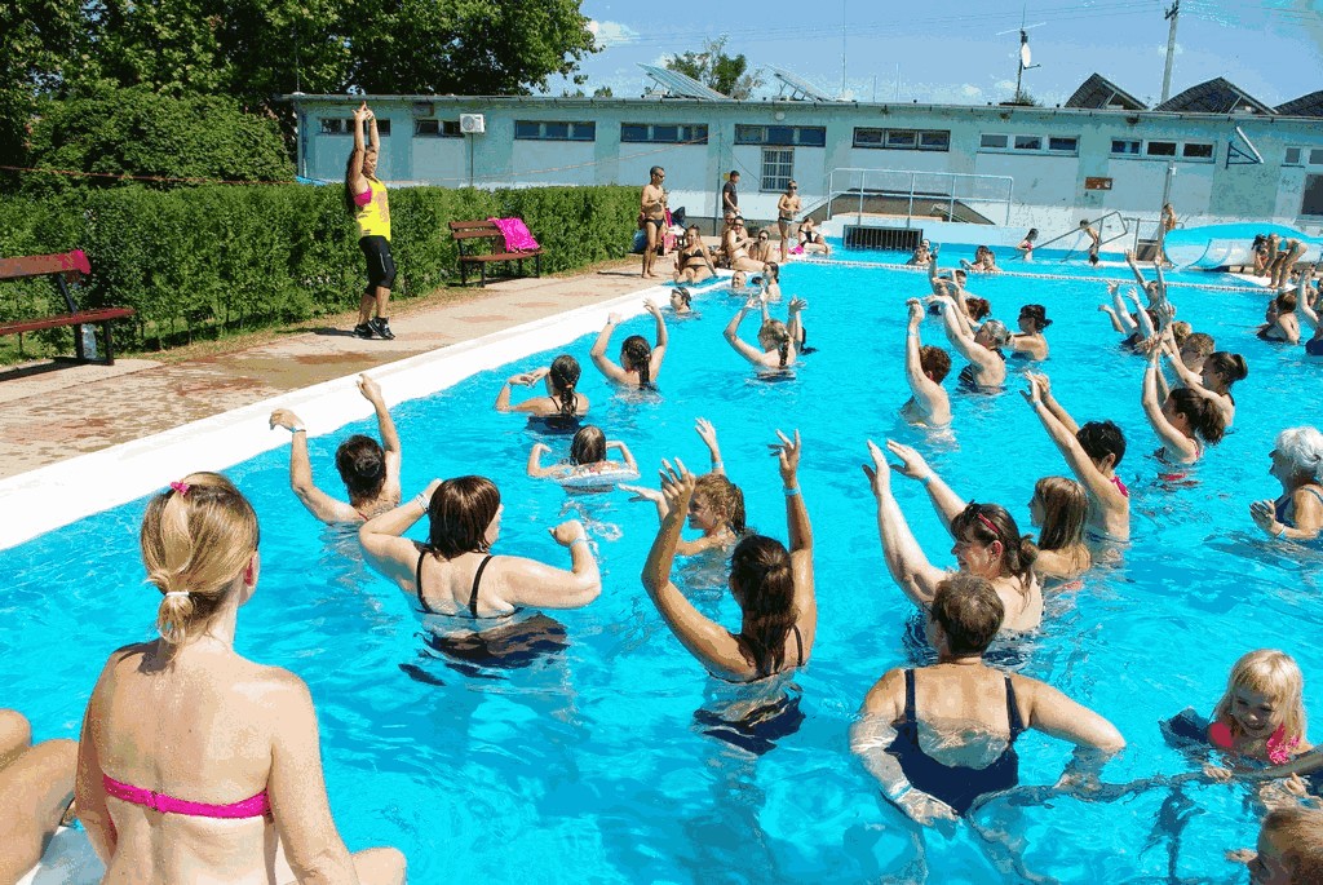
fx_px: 1104
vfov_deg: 43.7
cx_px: 662
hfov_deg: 61.9
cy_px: 442
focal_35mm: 30
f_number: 9.5
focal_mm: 20
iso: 100
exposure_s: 1/180
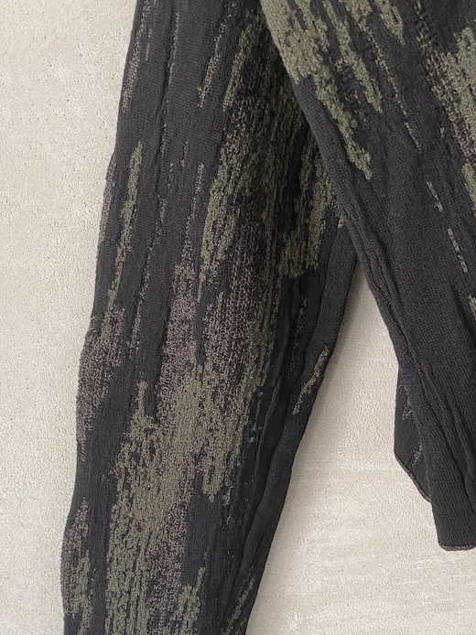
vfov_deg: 45.9
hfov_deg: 35.8
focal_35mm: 40
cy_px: 435
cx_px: 293
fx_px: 734
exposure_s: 1/60
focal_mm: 4.25
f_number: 1.8
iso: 200
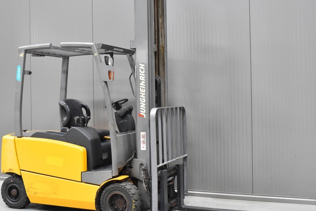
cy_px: 97
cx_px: 131
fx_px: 430
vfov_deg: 27.5
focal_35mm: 49
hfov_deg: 40.2
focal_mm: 24
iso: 1600
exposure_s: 1/40
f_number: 5
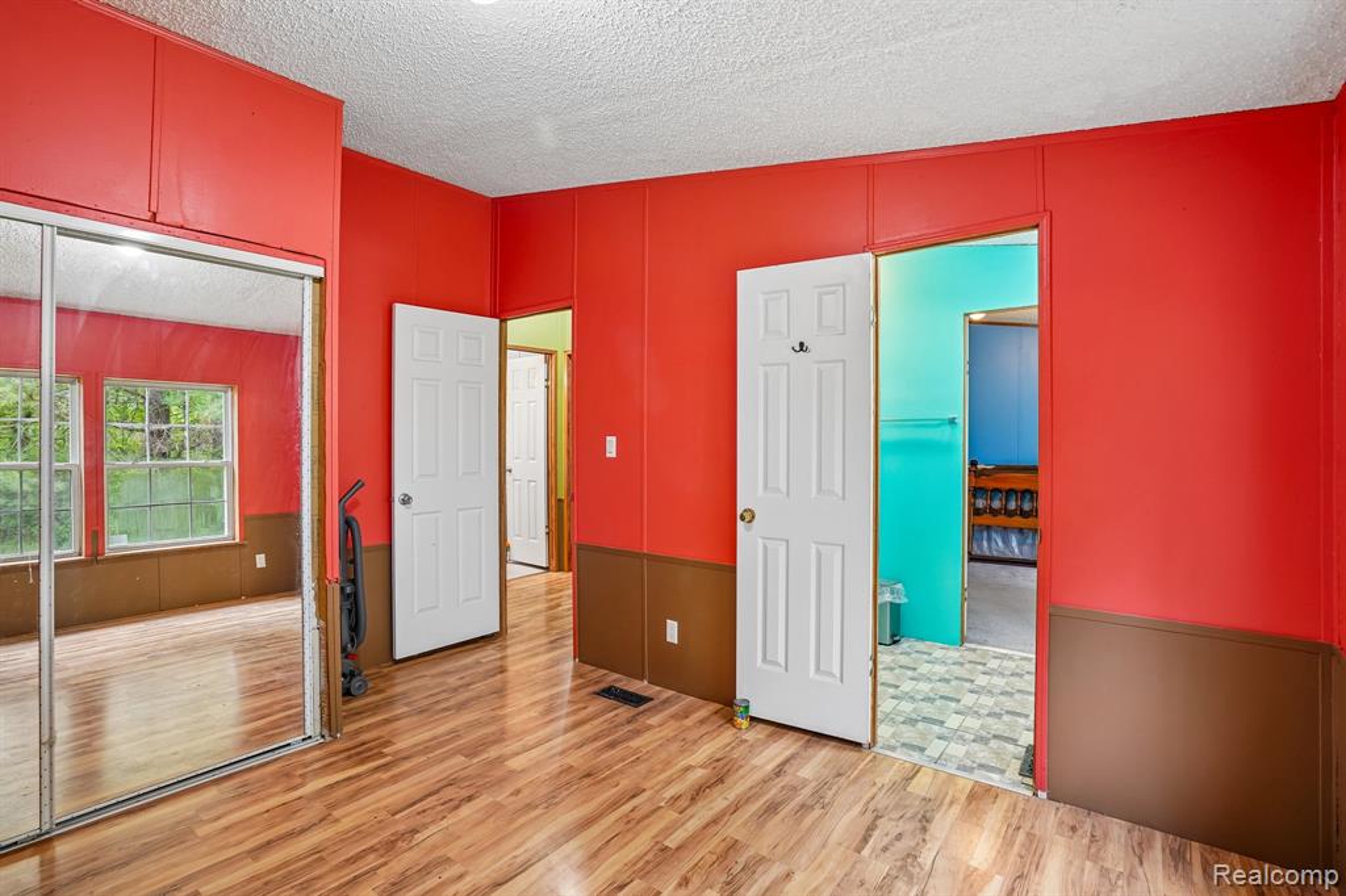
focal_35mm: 16
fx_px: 598
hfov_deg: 96.8
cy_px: 448
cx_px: 673
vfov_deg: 73.7
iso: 400
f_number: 8
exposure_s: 1/4
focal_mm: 16
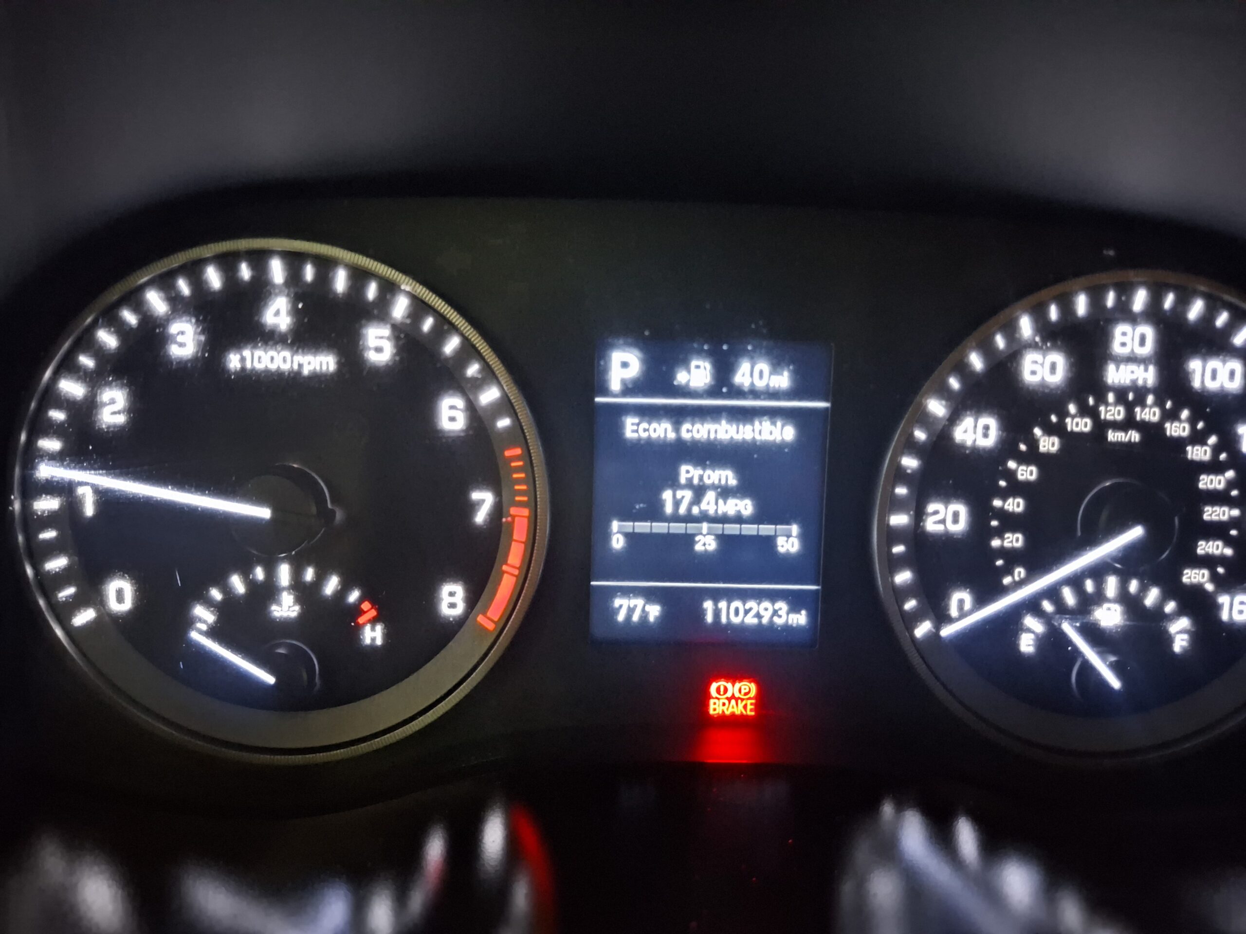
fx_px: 900
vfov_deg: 54.9
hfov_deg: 69.4
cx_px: 623
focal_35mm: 25
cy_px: 467
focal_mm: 4.69
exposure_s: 1/12
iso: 1600
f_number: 1.8
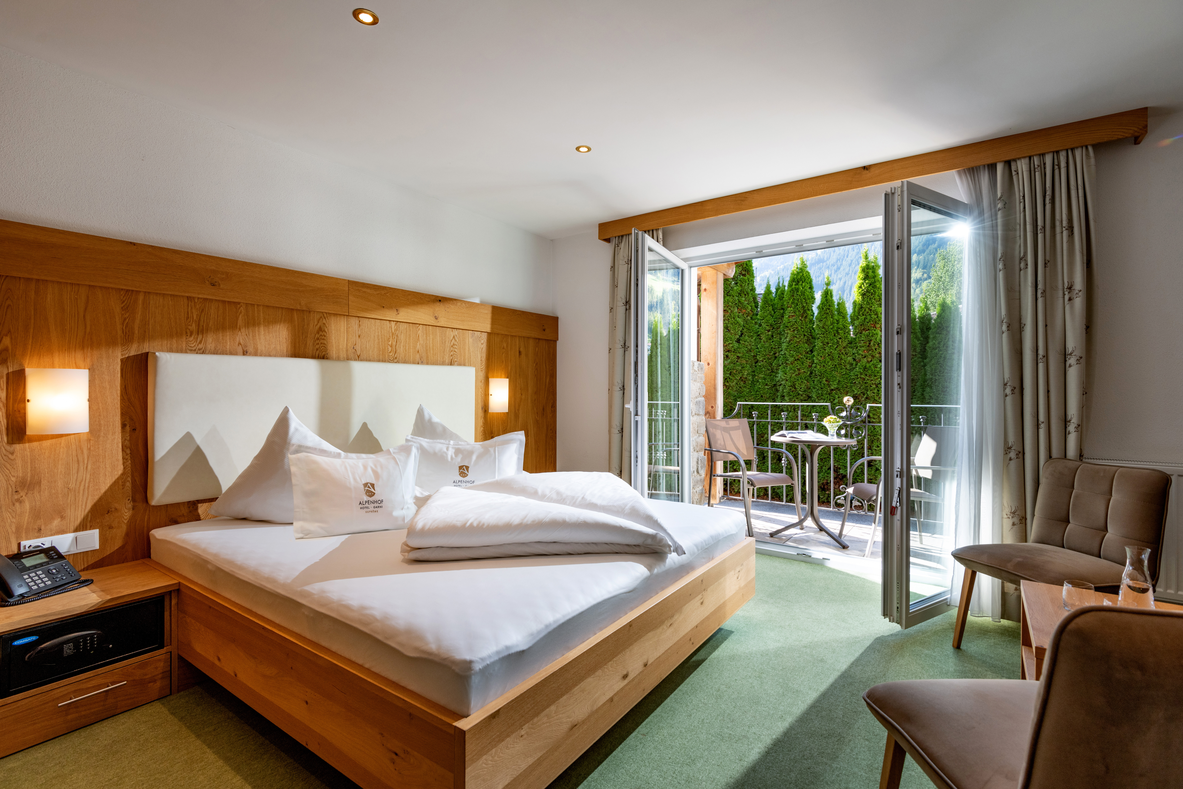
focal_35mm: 16
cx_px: 592
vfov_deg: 73.7
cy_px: 394
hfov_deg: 96.7
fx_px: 526
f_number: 8
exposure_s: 1/30
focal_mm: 16
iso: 250
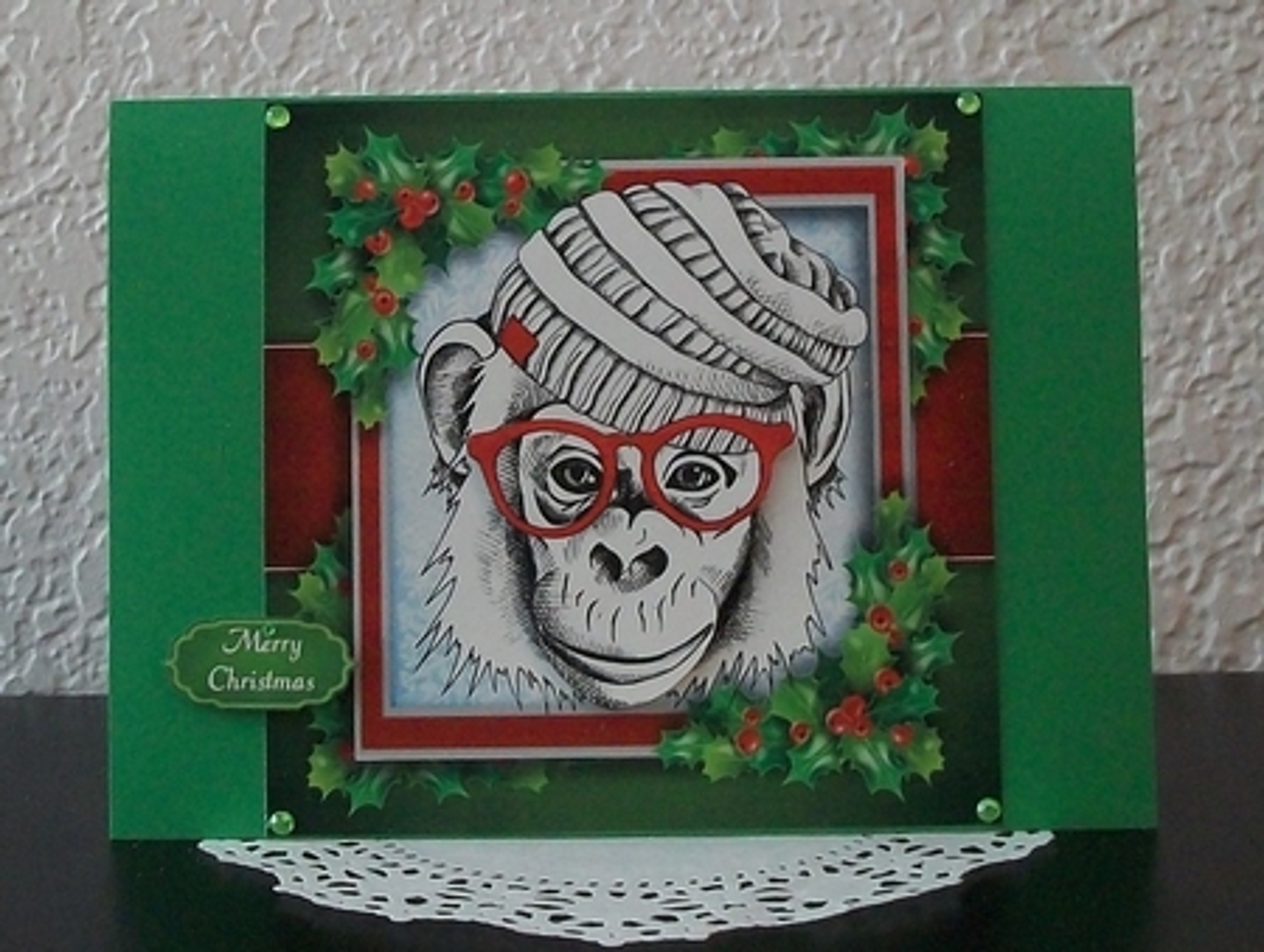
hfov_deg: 56.7
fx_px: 1170
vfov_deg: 44.3
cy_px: 476
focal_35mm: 32
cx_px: 632
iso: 220
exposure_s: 1/8
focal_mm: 5.7
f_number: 2.9
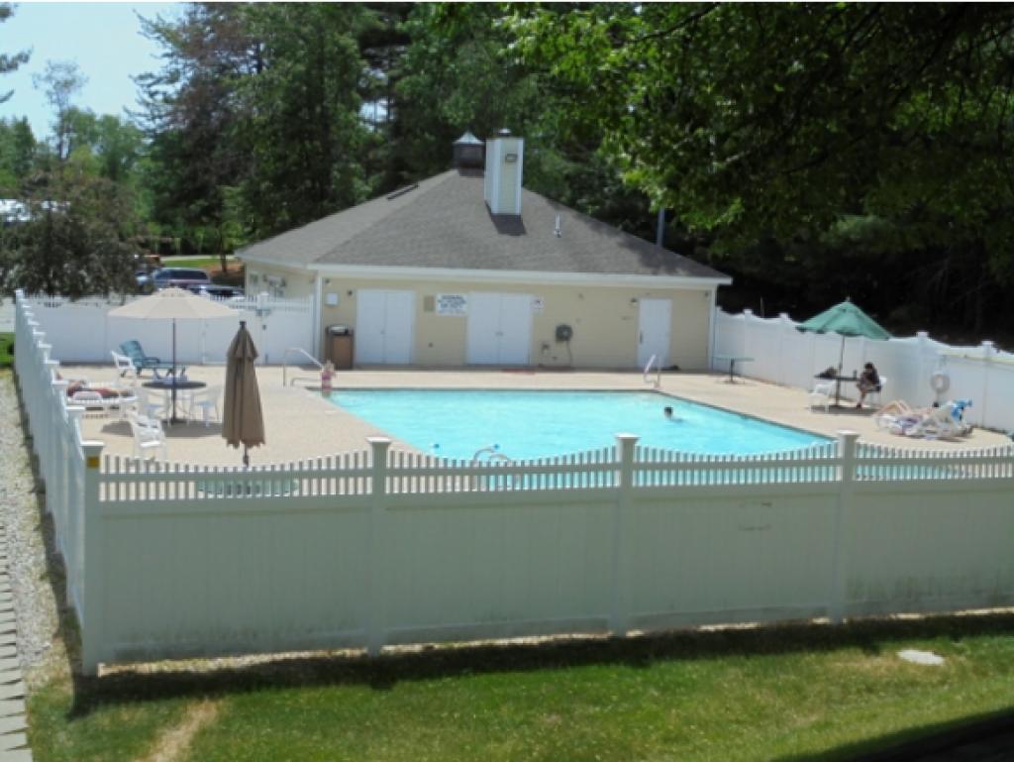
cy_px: 381
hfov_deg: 38.9
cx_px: 507
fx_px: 1436
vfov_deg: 29.7
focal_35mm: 49
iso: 100
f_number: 4.8
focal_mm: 8.9
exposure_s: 1/500
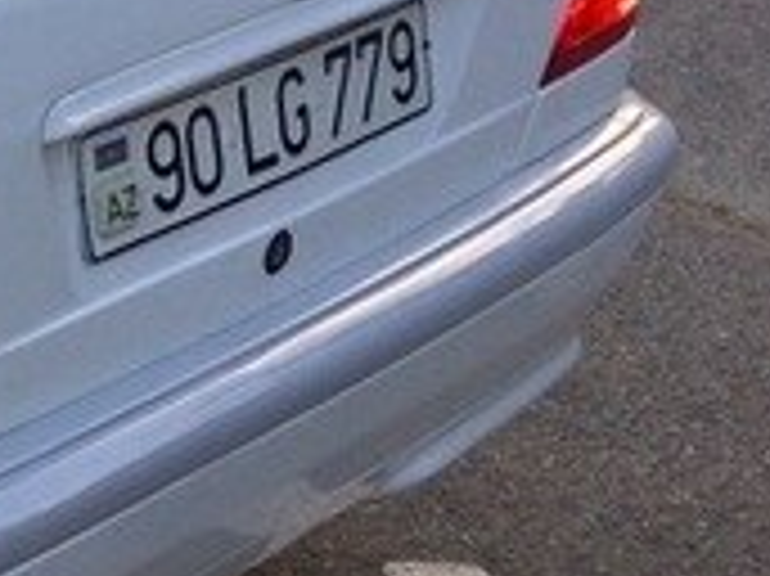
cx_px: -666
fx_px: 2490
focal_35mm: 112
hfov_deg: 15.0
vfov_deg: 13.1
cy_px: 106
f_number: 2.2
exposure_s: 1/155
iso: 32
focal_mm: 4.15
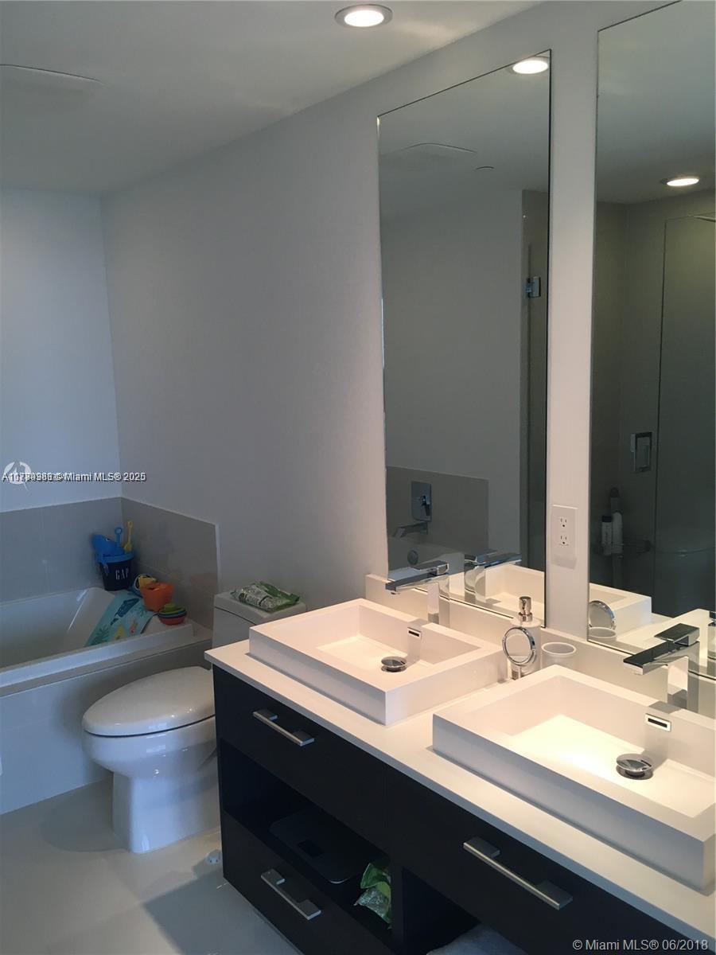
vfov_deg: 61.7
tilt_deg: -8.3
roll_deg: +3.7
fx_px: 800
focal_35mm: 29
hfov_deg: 48.2
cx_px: 358
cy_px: 478
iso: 32
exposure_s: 1/30
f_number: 2.2
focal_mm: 4.15
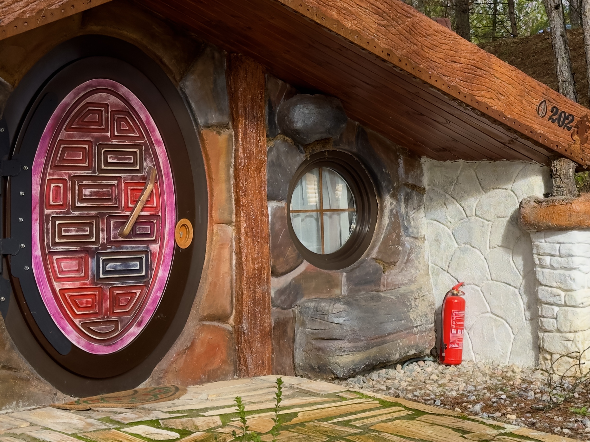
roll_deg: +2.6
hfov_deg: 24.5
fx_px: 1346
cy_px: 142
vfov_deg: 18.6
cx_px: 429
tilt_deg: +3.3
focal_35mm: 79
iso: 64
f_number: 1.78
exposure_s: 1/676
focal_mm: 6.86
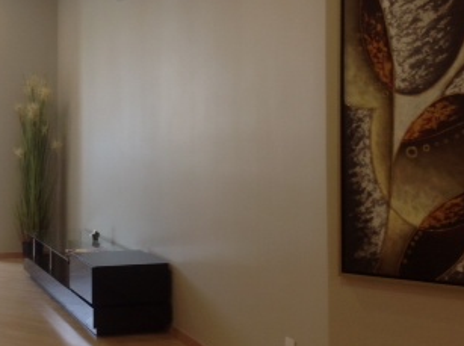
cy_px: 94
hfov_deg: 26.2
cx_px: 92
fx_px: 977
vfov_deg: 20.0
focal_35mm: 73
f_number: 2.4
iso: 64
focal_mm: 4.28
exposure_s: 1/25
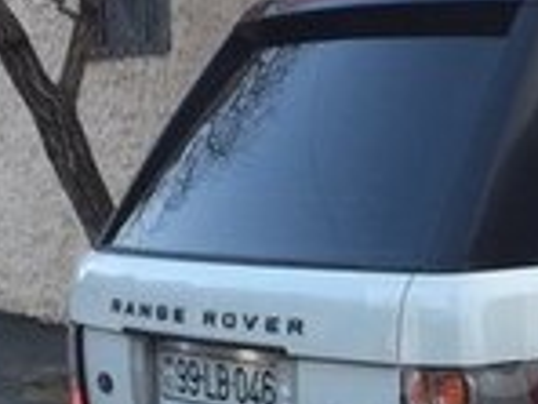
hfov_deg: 14.5
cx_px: 738
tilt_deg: -3.3
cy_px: 340
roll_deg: +0.8
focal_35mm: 129
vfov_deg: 11.4
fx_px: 2005
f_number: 2.2
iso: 50
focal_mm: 4.15
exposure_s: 1/100
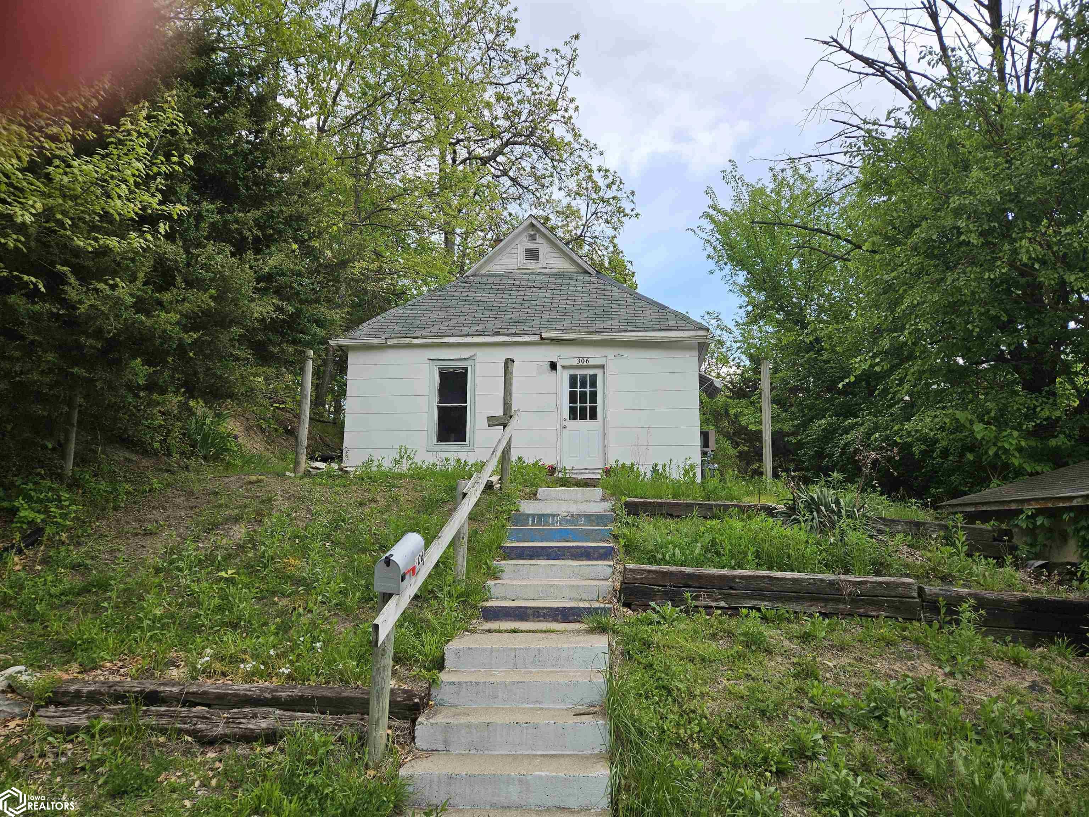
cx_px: 544
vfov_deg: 58.9
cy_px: 408
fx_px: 724
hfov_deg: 73.9
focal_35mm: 23
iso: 25
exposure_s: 1/732
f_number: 1.8
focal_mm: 5.4
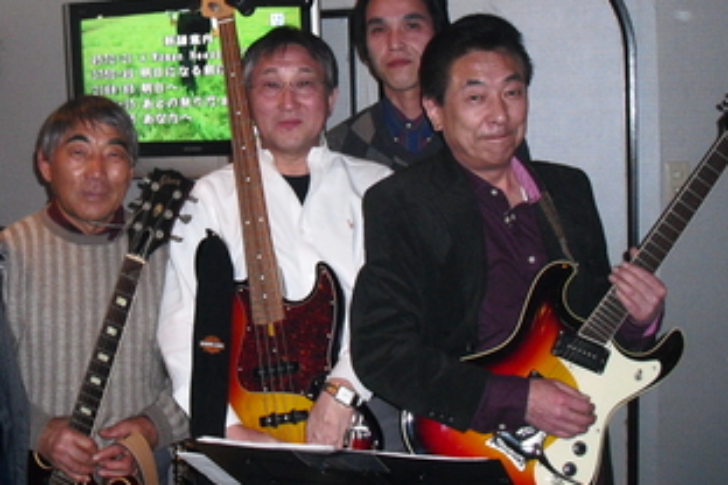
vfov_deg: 22.5
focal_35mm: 60
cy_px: 139
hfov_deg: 33.1
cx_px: 236
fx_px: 1213
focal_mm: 6.3
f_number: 3.1
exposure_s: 1/60
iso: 400
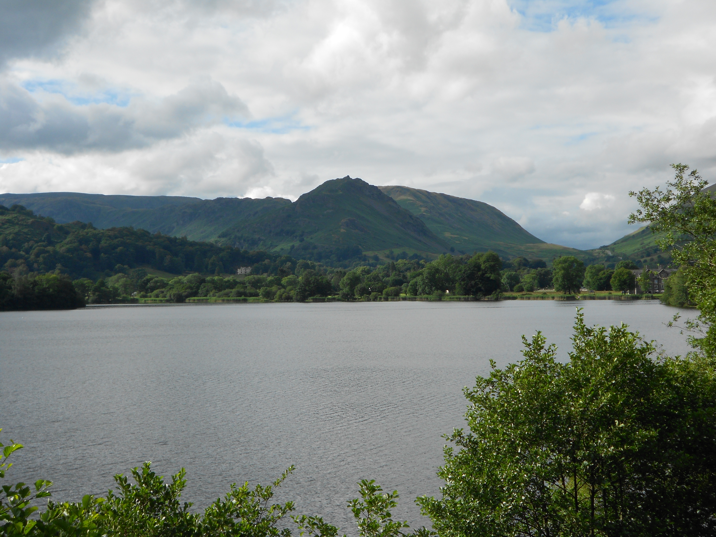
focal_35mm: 56
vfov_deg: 26.1
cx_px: 358
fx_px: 1158
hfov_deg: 34.3
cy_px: 268
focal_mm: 10
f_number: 4.9
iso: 80
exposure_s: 1/500
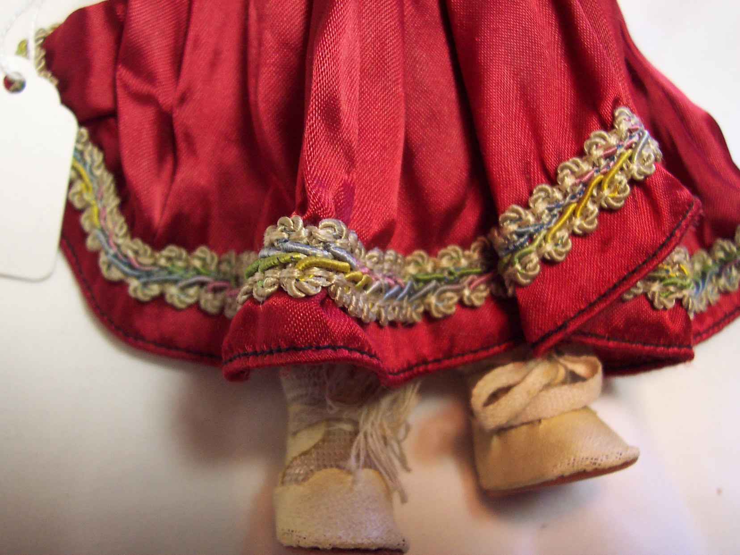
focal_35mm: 37
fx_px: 791
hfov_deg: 50.1
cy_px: 278
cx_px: 370
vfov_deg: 38.7
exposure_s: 1/30
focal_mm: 5.6
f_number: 2.8
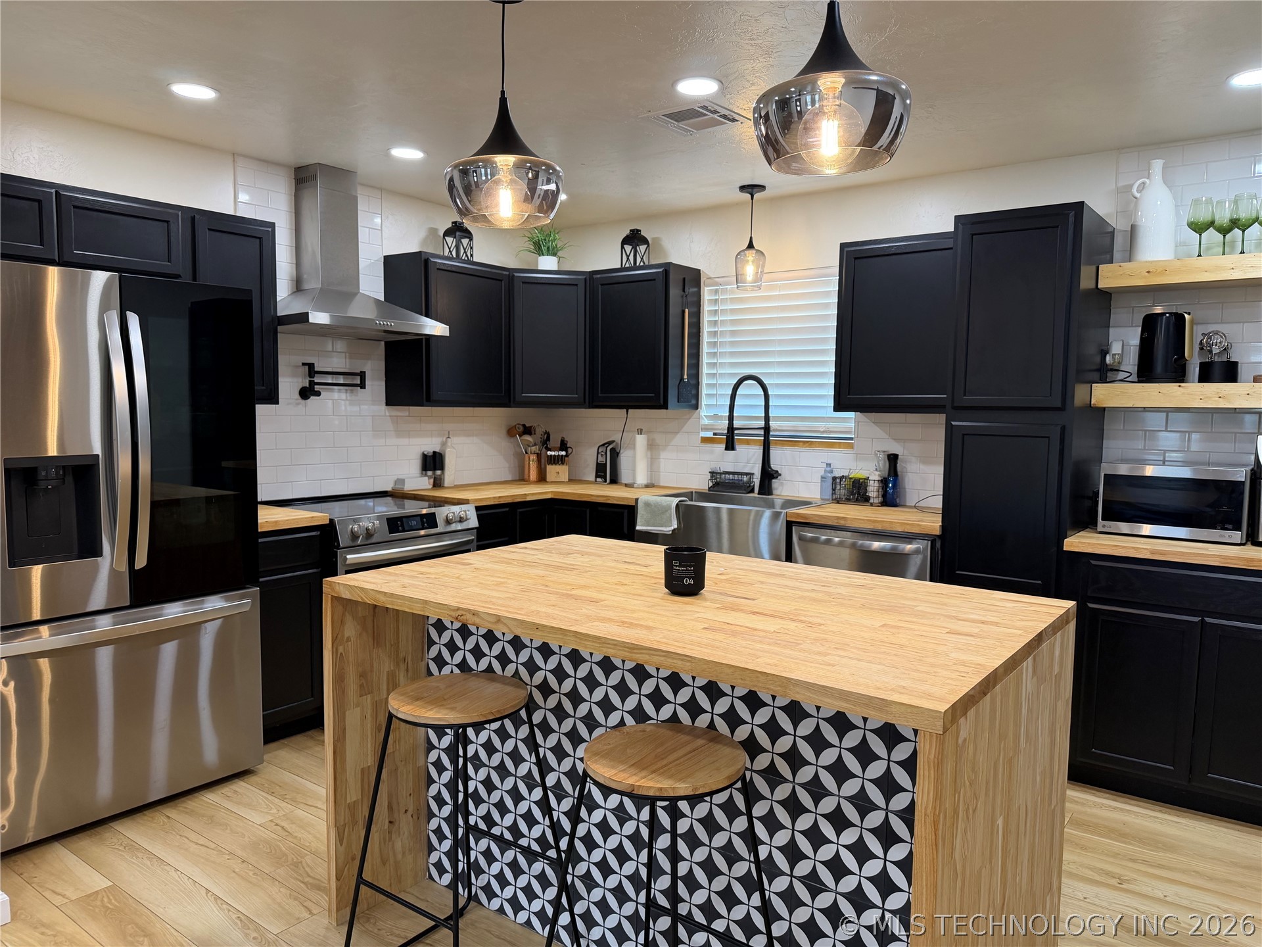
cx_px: 631
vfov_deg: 56.8
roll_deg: -1.1
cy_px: 474
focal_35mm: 24
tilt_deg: -5.0
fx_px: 875
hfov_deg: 71.6
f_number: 1.78
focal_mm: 6.76
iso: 200
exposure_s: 1/120
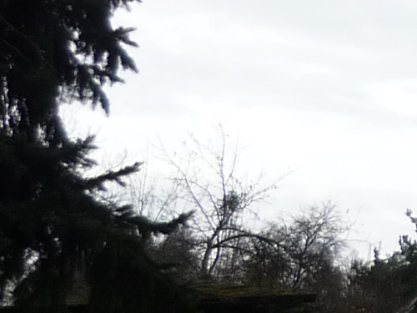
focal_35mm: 169
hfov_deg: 10.0
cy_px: -56
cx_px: 1056
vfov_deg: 8.7
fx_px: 2036
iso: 100
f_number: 2.8
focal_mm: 5.5
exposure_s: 1/400
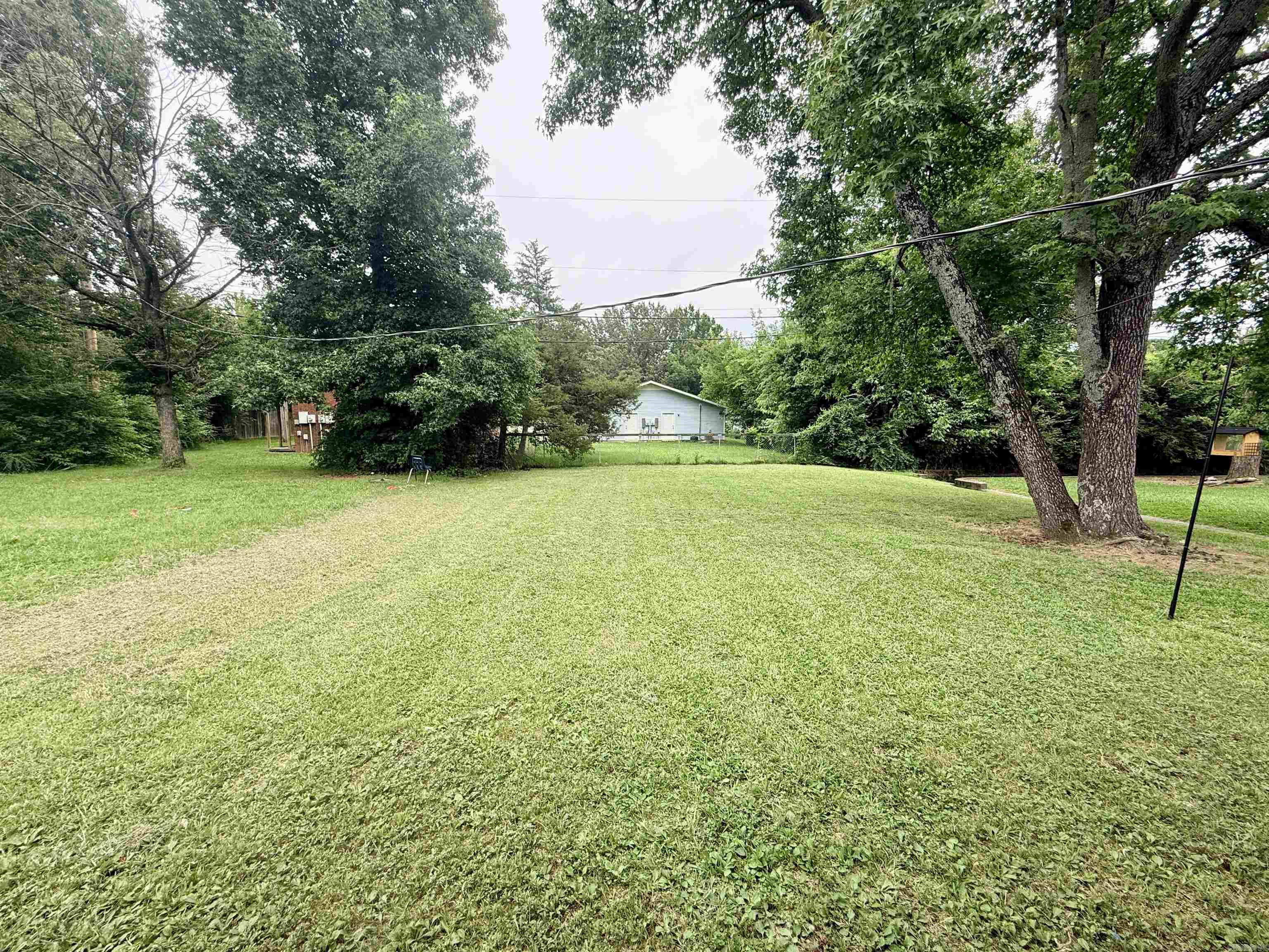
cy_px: 476
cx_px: 634
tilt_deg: -6.0
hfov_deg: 102.1
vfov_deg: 85.7
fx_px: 513
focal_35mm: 14
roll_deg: +0.0
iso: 64
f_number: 2.2
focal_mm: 2.22
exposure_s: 1/448
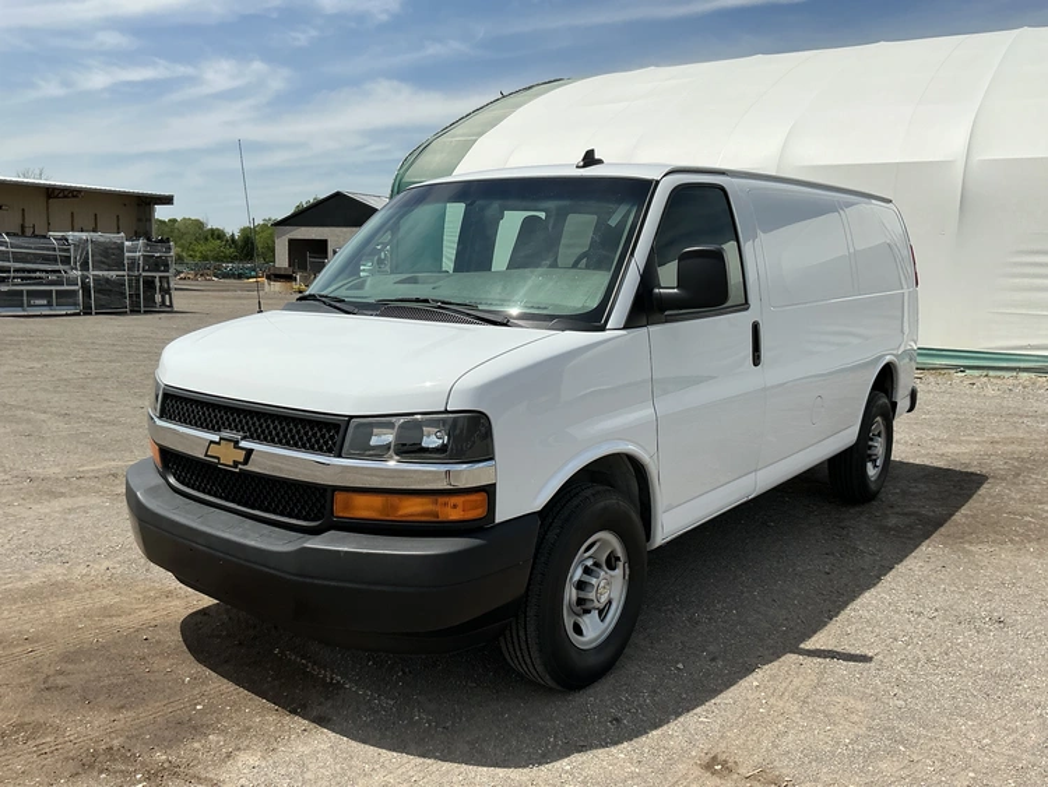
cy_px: 394
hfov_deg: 63.4
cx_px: 524
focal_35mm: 28
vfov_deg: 49.8
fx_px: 848
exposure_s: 1/3125
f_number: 1.8
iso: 25
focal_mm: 3
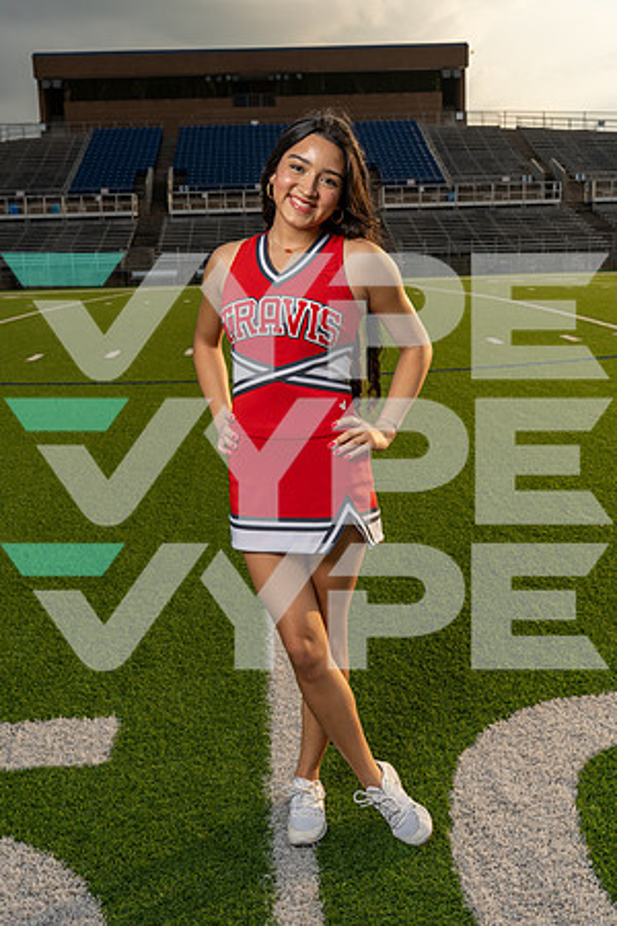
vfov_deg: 48.5
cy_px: 463
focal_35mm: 40
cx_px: 308
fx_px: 1028
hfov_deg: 33.4
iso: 100
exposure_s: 1/250
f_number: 8
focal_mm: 40
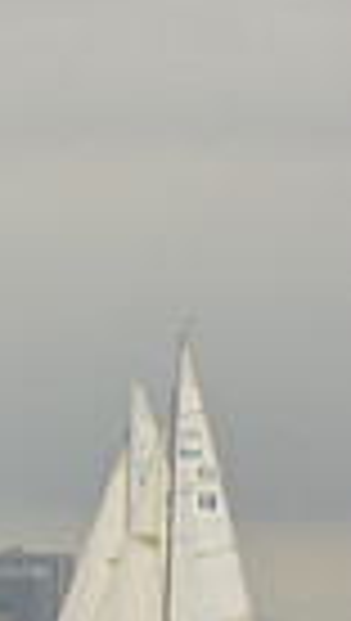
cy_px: 745
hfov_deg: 2.6
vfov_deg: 4.6
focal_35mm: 463
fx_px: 7633
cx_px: -940
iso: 320
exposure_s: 1/1250
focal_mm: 105
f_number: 8
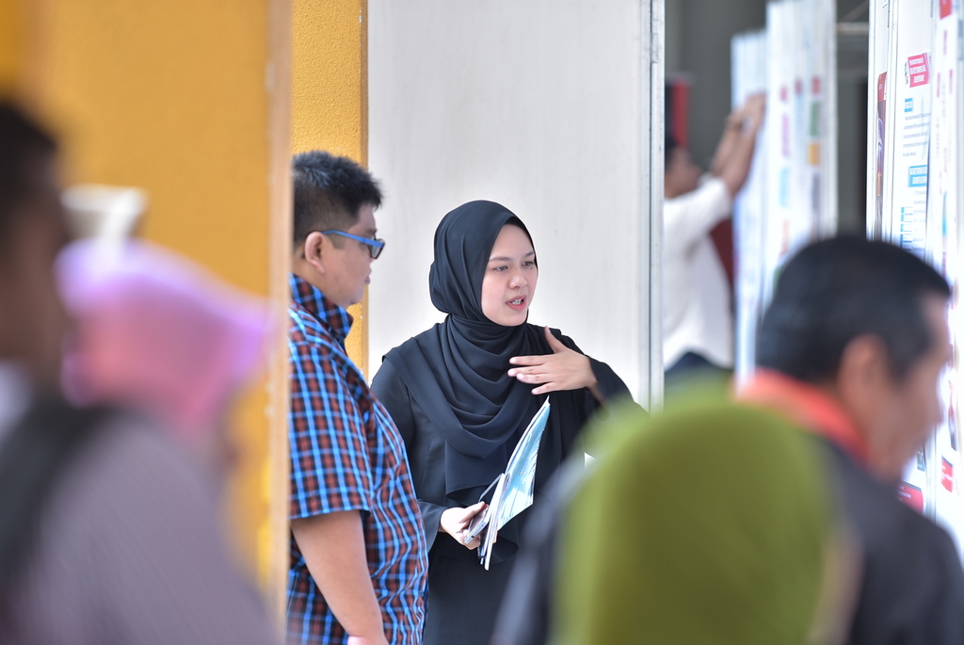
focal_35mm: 232
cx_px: 482
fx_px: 6232
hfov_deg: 8.8
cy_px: 322
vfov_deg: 5.9
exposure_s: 1/160
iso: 160
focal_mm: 155
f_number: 2.8
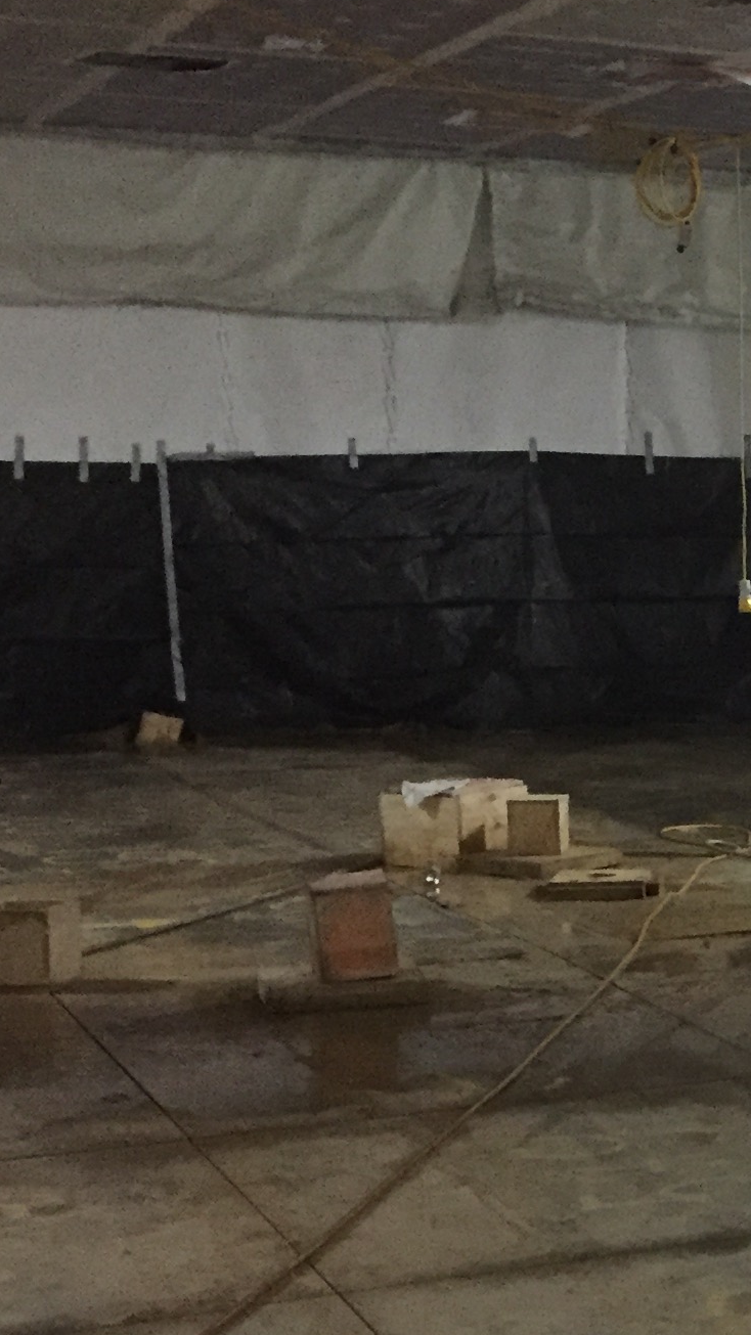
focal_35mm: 79
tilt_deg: -6.9
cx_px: 1258
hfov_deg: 13.9
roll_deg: -0.8
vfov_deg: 26.8
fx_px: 2797
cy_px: 795
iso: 320
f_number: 2.2
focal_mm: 4.15
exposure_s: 1/17
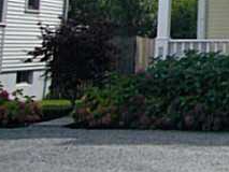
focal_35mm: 105
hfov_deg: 15.8
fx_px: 695
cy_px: -98
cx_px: 420
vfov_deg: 13.2
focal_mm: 4.6
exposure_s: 1/800
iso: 400
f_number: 5.6
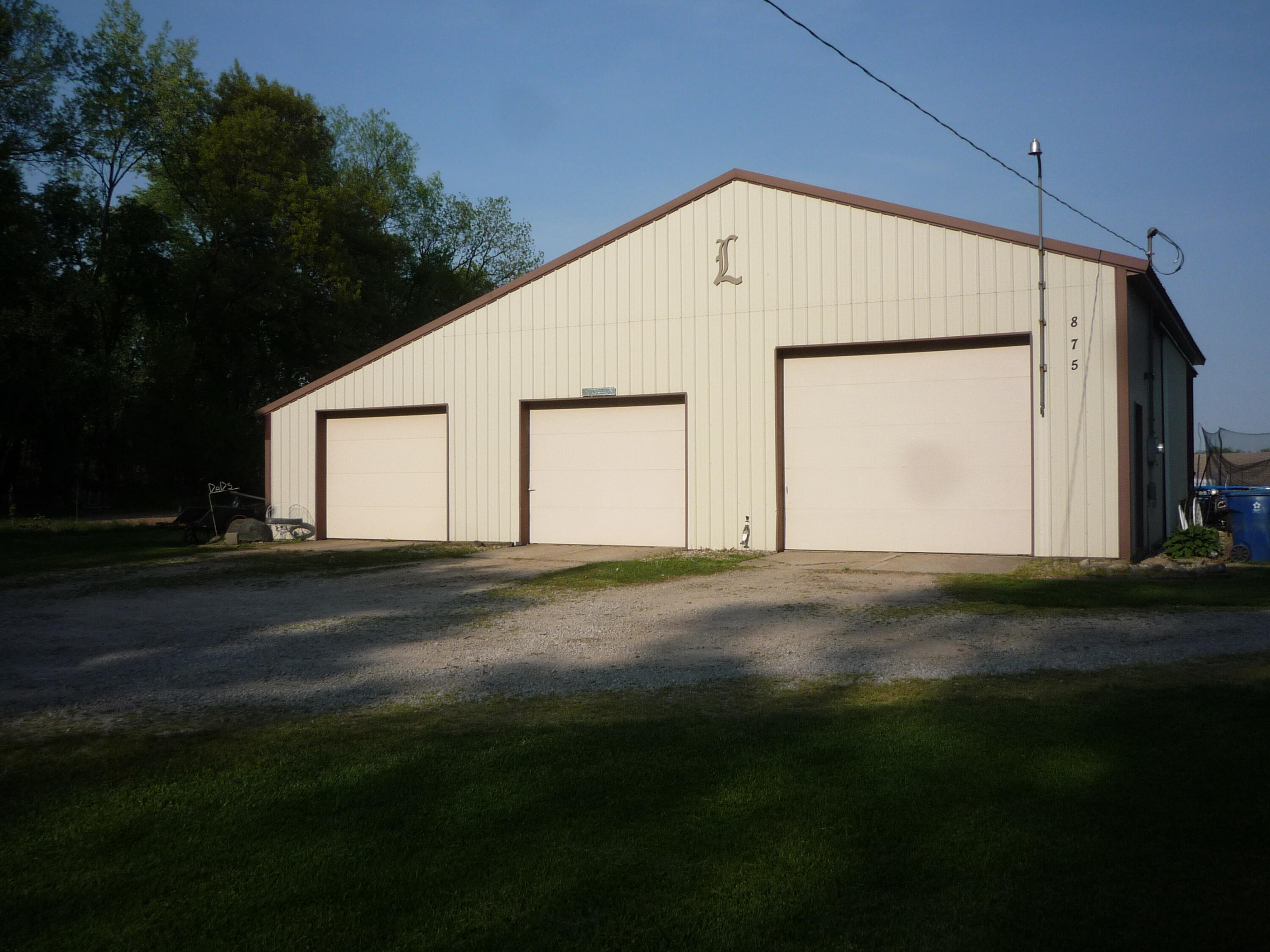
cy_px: 476
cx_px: 635
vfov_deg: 44.2
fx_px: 1174
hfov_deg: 56.8
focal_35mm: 32
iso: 100
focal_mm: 5.2
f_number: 5.6
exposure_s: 1/500
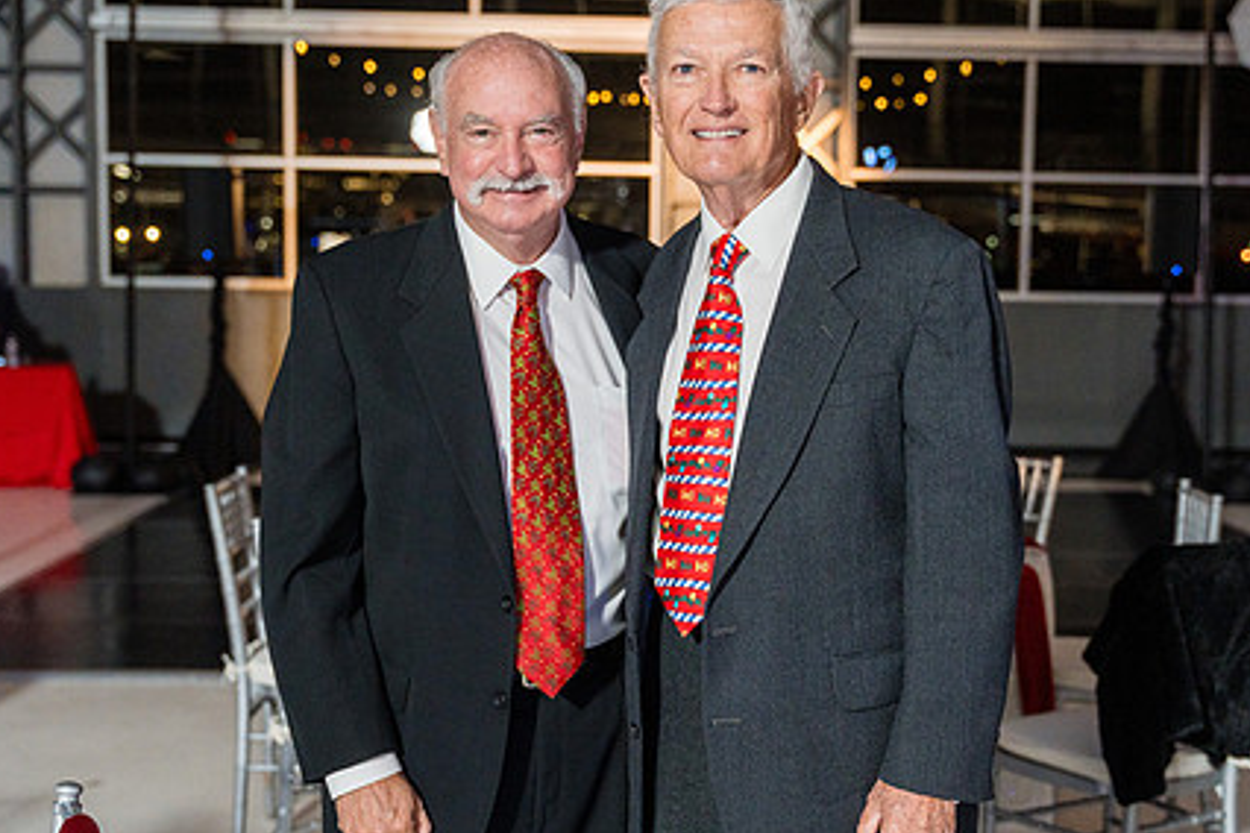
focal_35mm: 53
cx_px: 692
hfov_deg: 37.5
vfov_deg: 25.5
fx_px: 1840
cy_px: 471
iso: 1600
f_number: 2.8
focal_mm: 38
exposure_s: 1/250
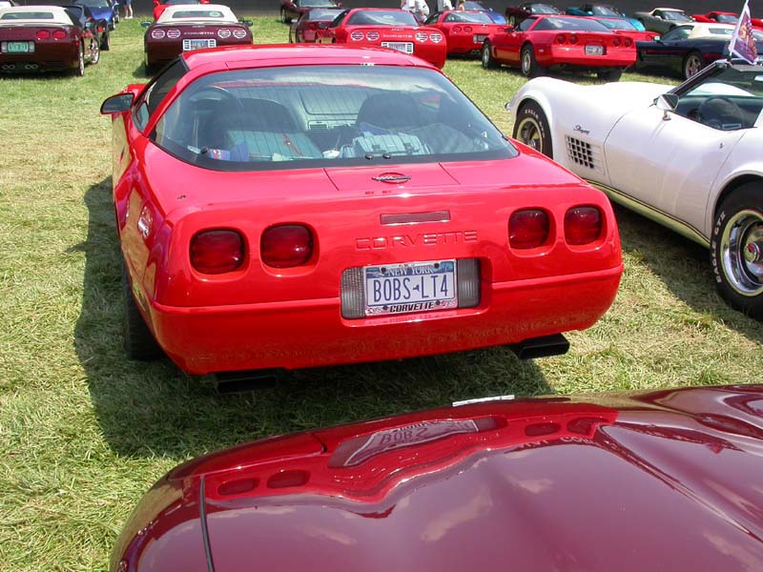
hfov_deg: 49.0
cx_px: 382
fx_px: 838
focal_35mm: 38
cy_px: 286
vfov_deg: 37.7
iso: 100
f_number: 6
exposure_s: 1/265
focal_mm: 7.85
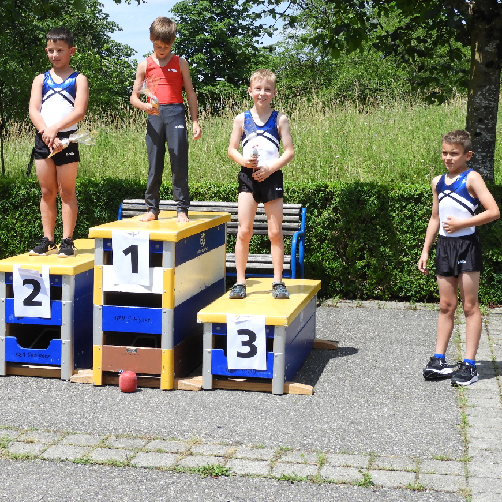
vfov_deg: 26.4
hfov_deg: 26.5
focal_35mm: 65
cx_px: 218
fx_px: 1066
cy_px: 189
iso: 100
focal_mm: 7.2
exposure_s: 1/800
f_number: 3.8
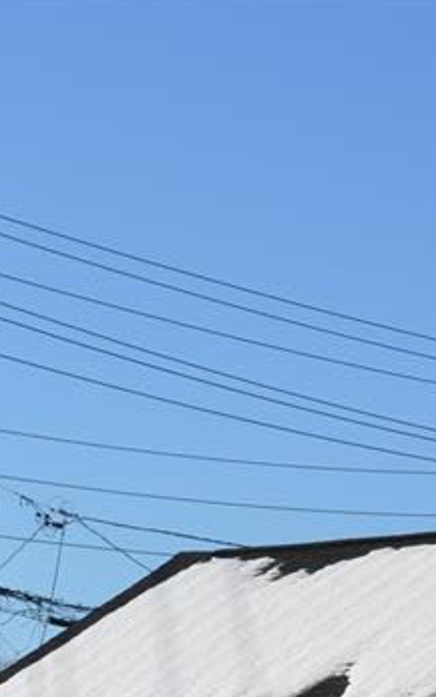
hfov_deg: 7.5
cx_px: 697
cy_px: 677
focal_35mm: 171
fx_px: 3250
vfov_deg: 12.1
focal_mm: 38
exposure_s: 1/320
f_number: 9
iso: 100
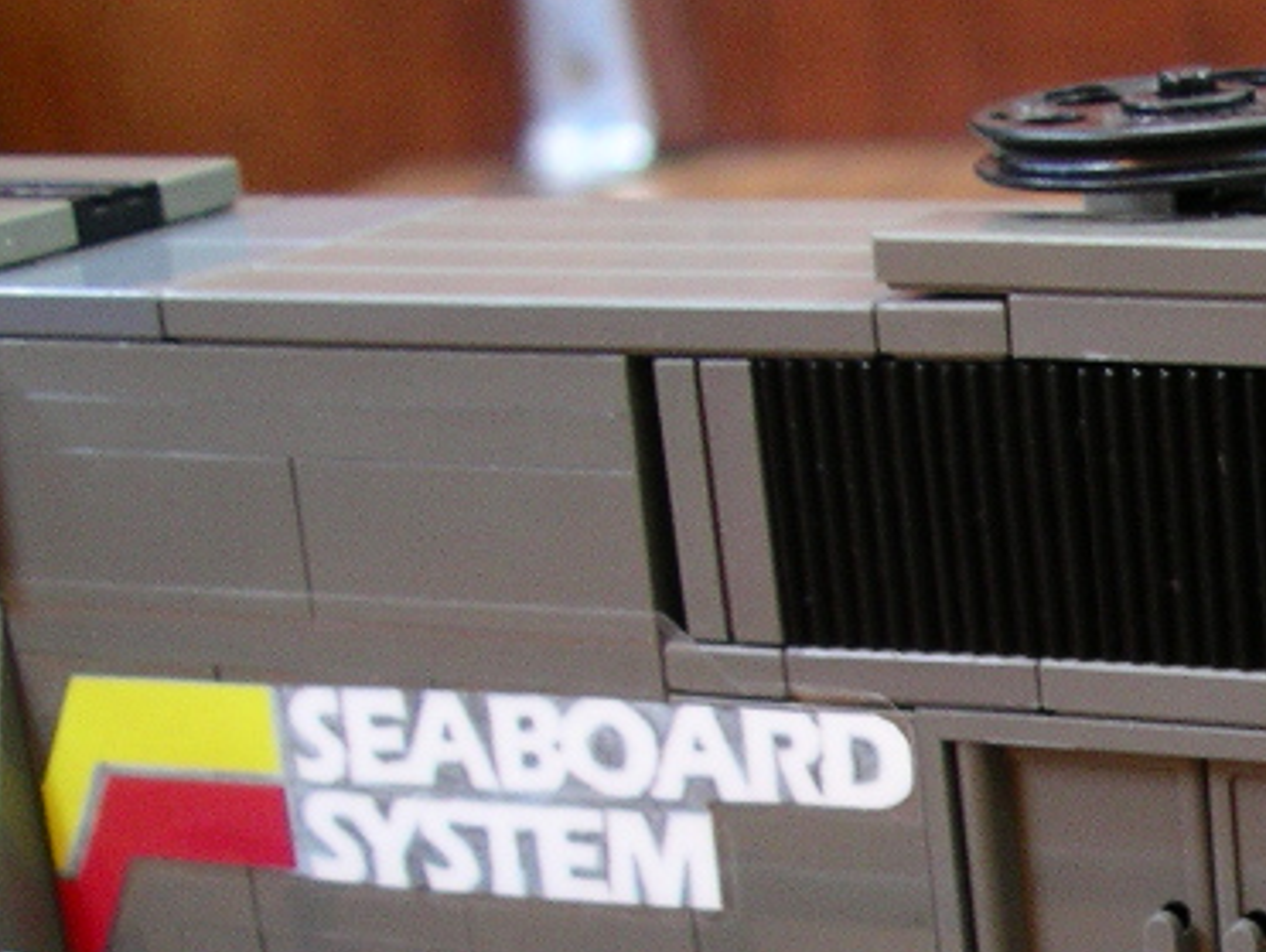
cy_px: 1003
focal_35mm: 102
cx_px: 1471
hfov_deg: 18.4
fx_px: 3734
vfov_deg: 14.3
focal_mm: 7.8
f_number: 2.8
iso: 200
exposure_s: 1/6
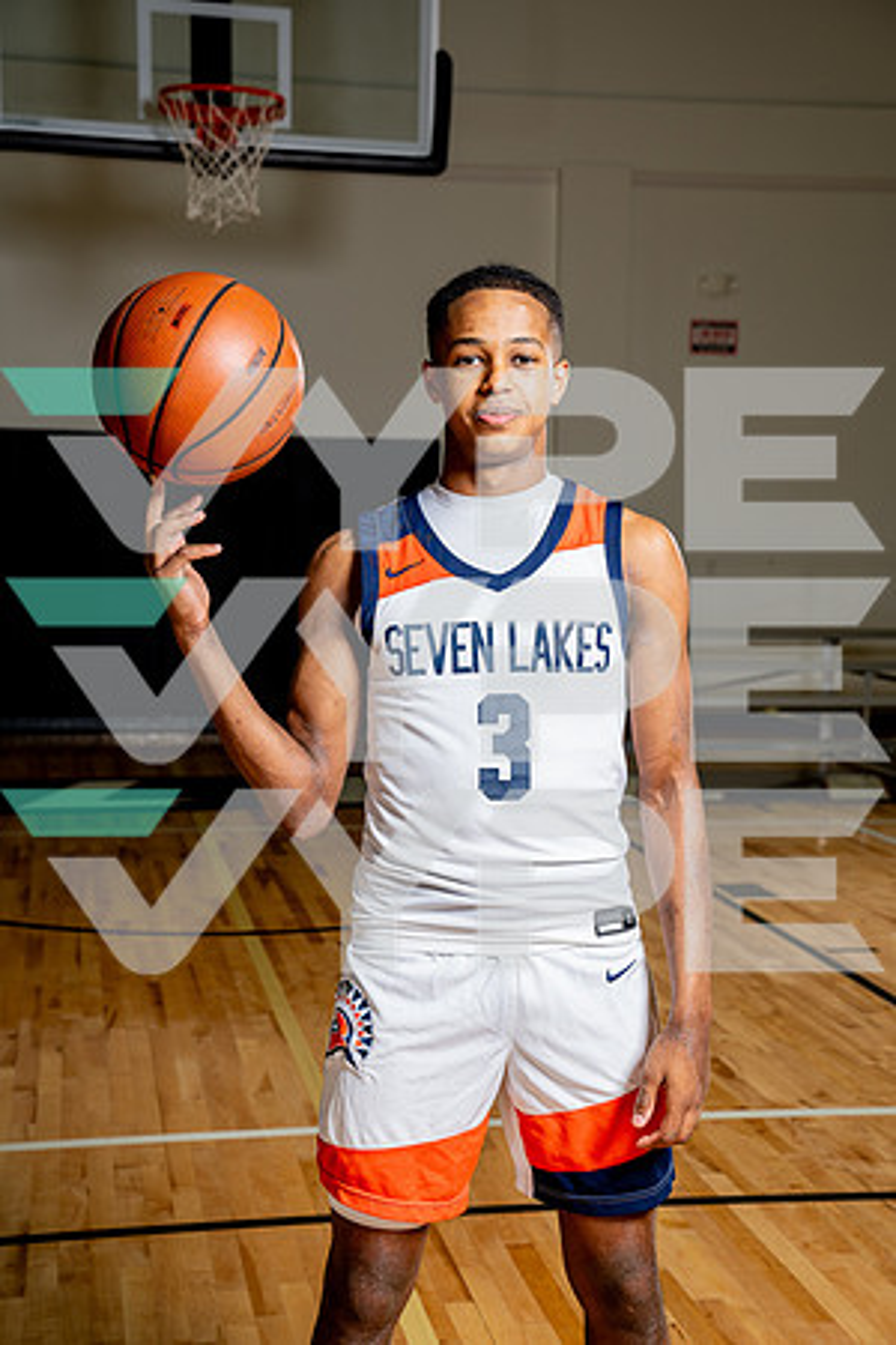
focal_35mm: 55
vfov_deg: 36.2
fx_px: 2053
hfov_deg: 24.6
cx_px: 448
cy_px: 672
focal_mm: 55
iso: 250
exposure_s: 1/250
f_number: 5.6
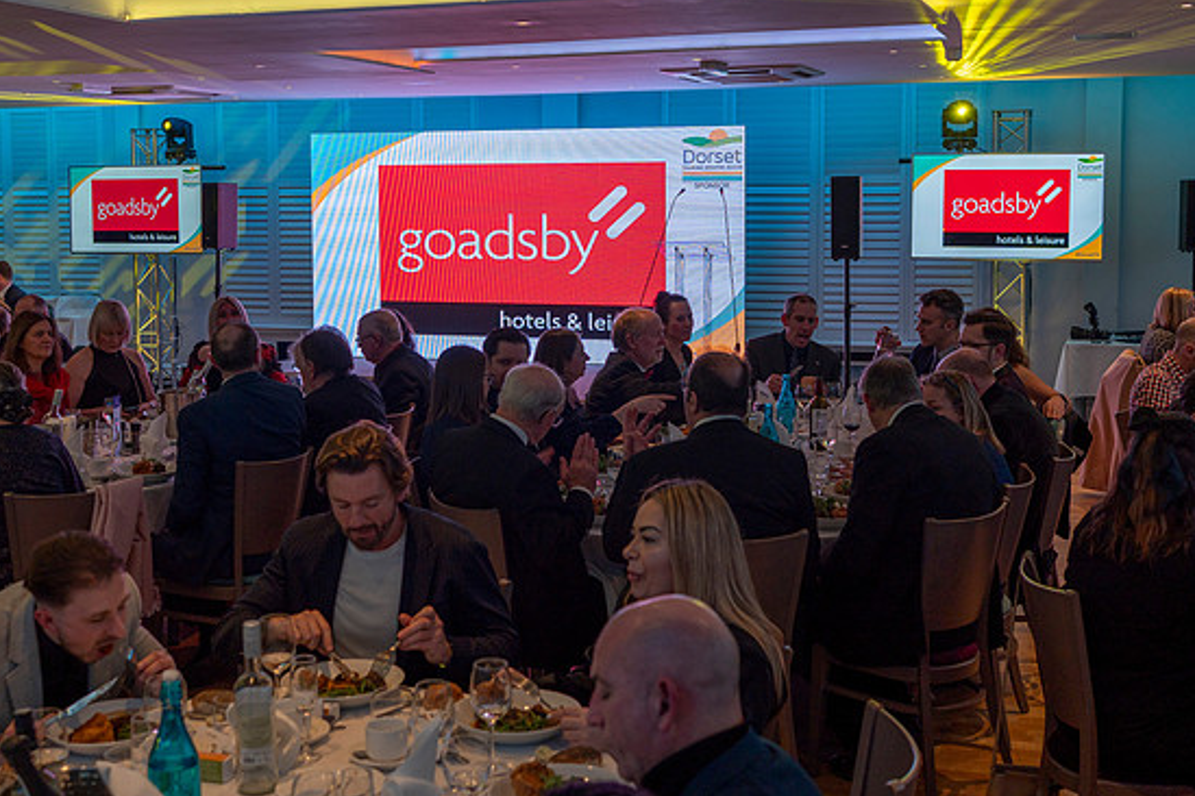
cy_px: 303
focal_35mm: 46
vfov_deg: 29.1
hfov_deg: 42.7
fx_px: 1527
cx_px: 566
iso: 125
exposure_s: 1/60
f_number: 4.5
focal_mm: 35
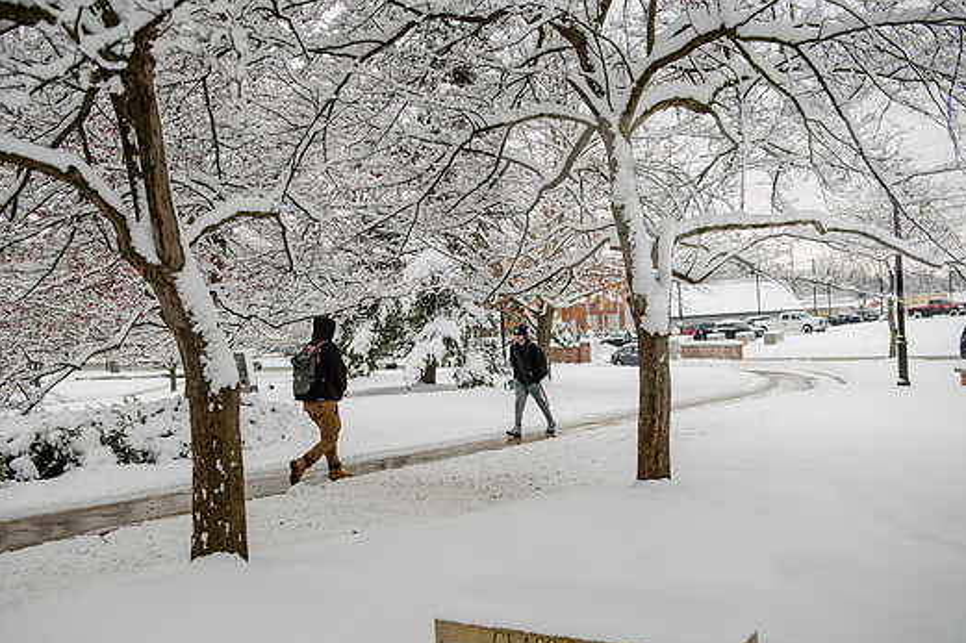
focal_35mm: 39
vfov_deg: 34.2
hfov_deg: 49.5
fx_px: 1046
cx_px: 447
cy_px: 340
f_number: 3.5
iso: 320
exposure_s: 1/400
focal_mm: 35
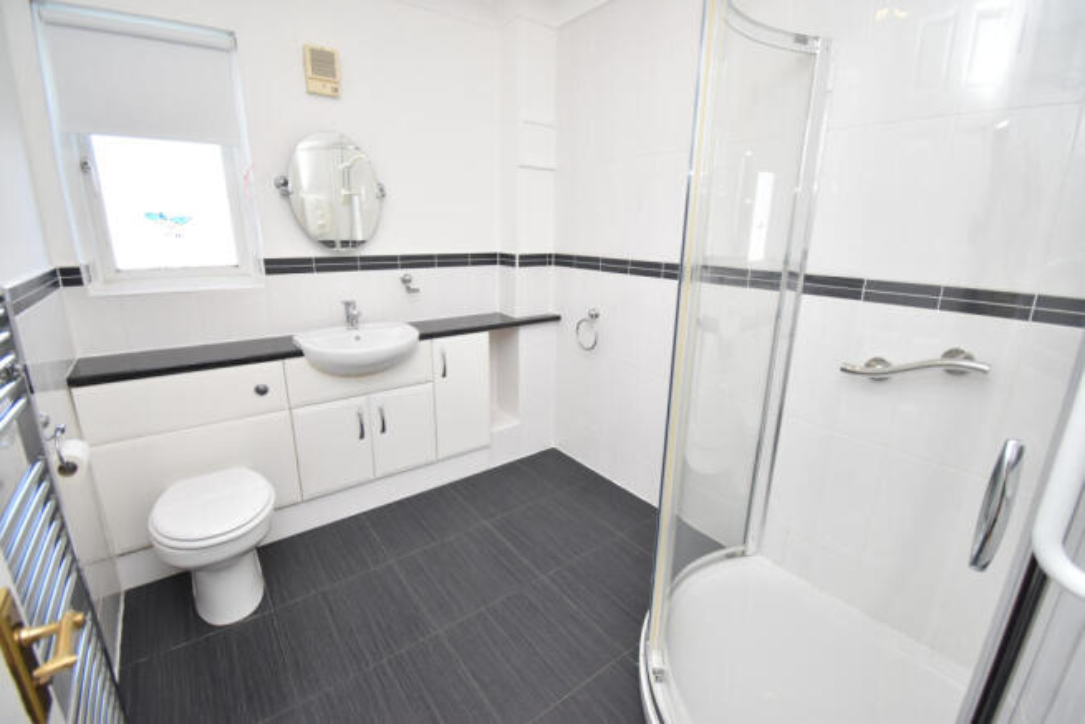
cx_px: 542
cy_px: 362
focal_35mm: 15
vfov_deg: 77.4
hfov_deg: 100.4
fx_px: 452
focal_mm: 10
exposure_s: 1/125
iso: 800
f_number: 4.5
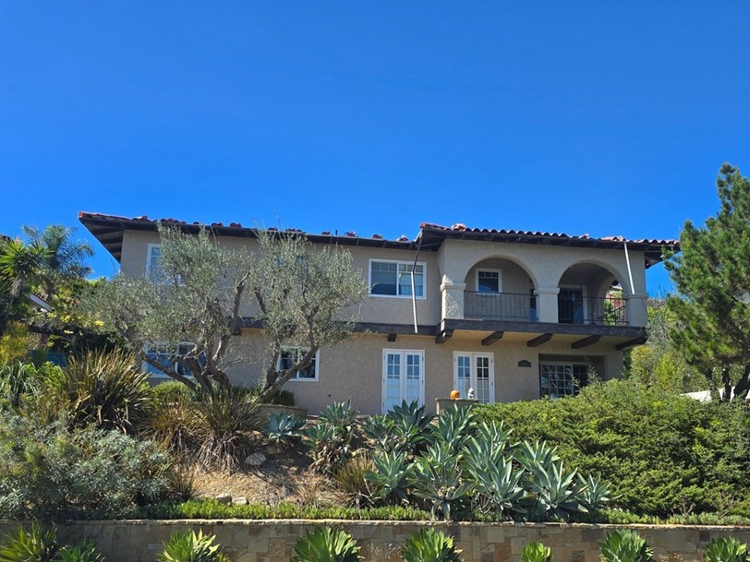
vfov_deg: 48.0
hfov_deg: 61.4
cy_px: 329
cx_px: 429
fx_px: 628
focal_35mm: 29
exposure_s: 1/538
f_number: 1.7
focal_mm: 6.3
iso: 12
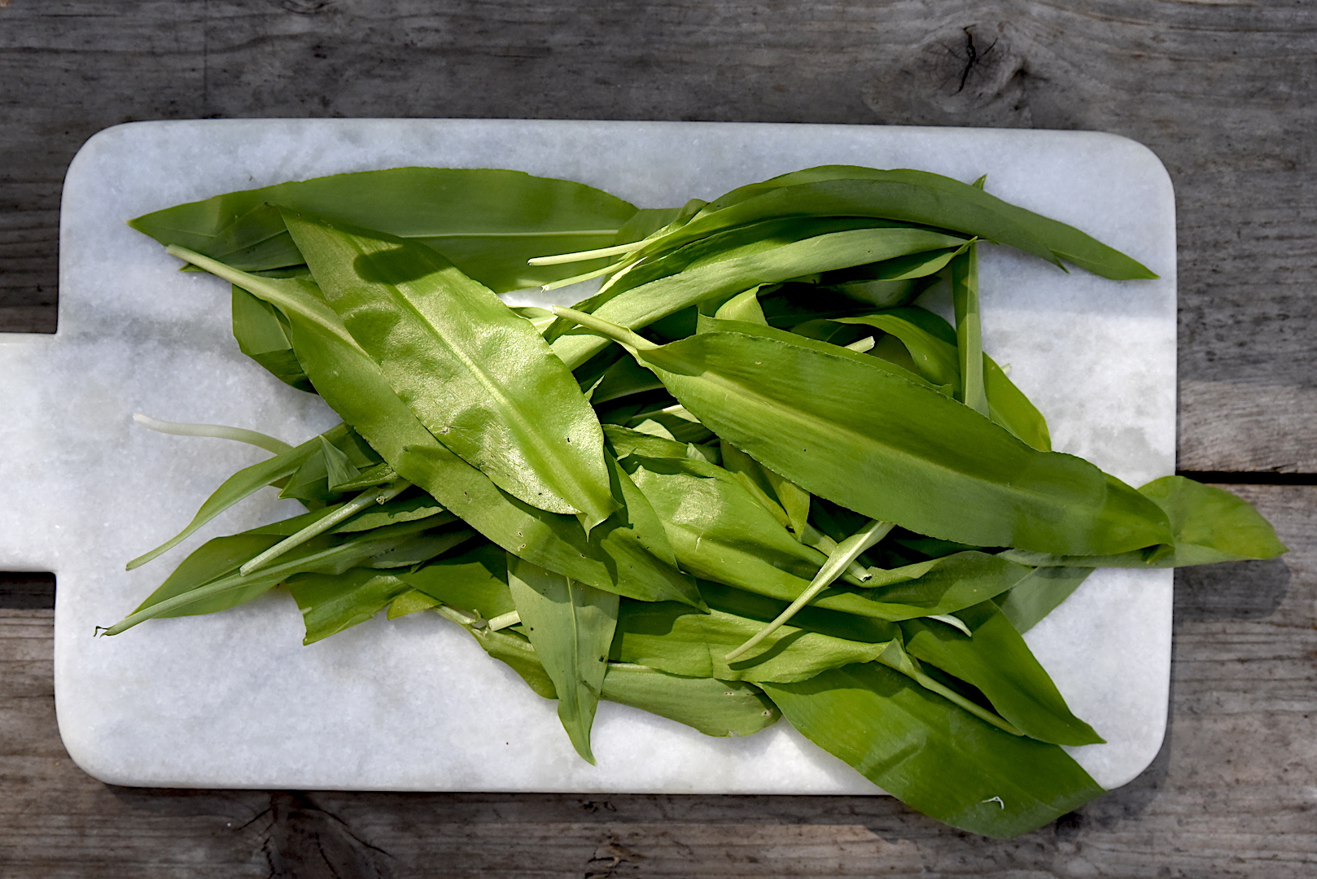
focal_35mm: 45
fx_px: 1647
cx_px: 658
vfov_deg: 29.9
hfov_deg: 43.6
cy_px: 440
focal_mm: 45
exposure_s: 1/800
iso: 2500
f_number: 7.1
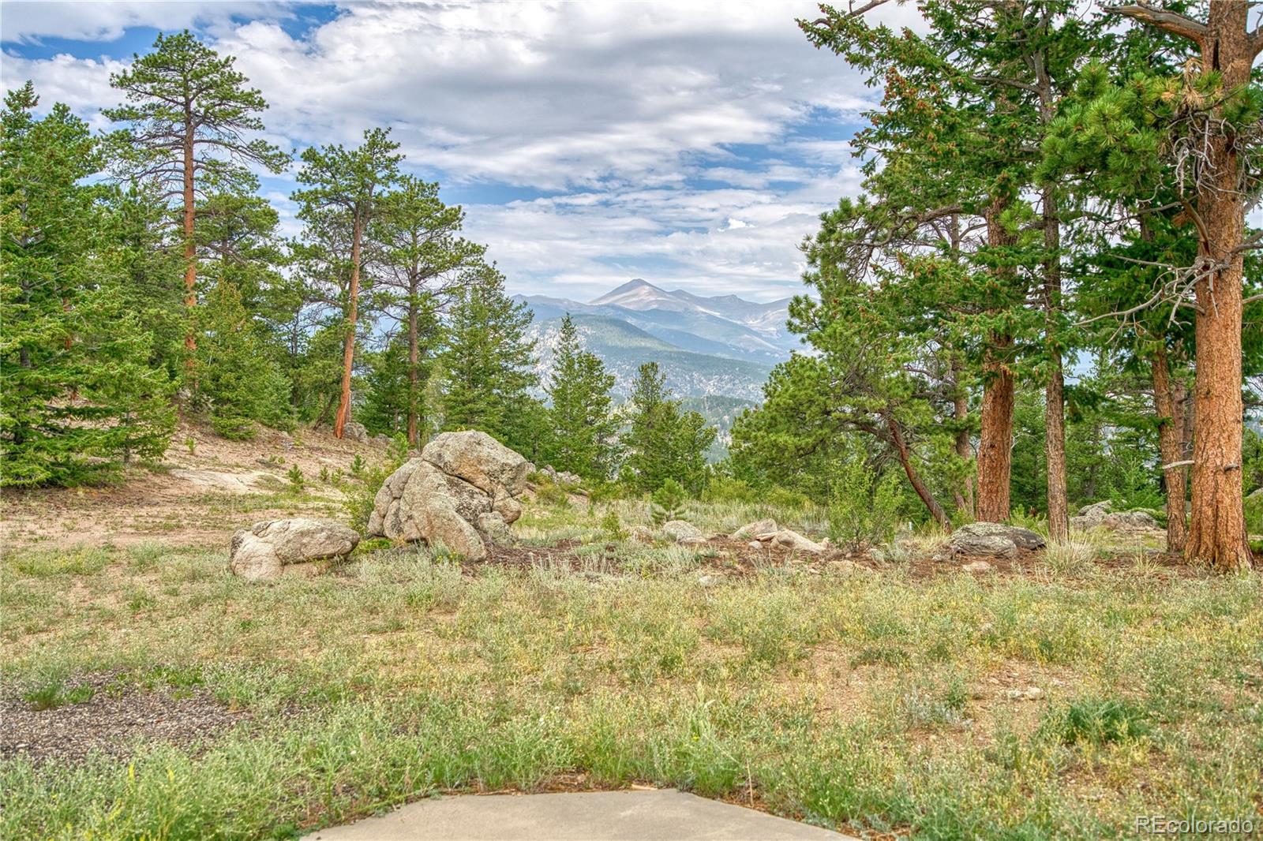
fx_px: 1228
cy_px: 420
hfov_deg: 54.4
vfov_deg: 37.8
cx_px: 632
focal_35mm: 35
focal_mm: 35
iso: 500
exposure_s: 1/1000
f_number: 5.6
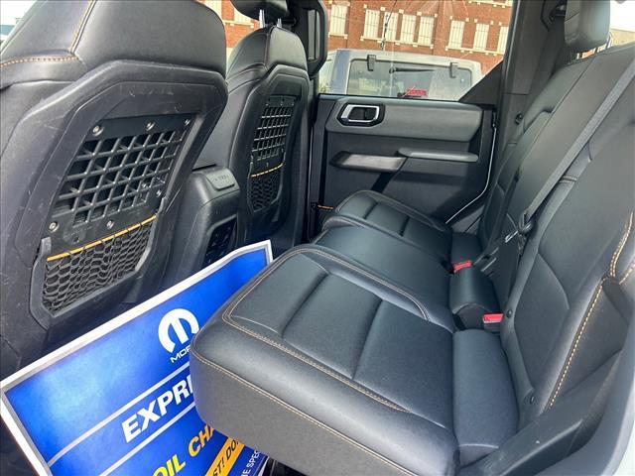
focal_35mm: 26
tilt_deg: -14.2
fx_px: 477
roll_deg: -4.5
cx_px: 318
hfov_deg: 67.3
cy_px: 238
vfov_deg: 53.1
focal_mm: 5.7
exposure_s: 1/121
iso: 80
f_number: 1.5
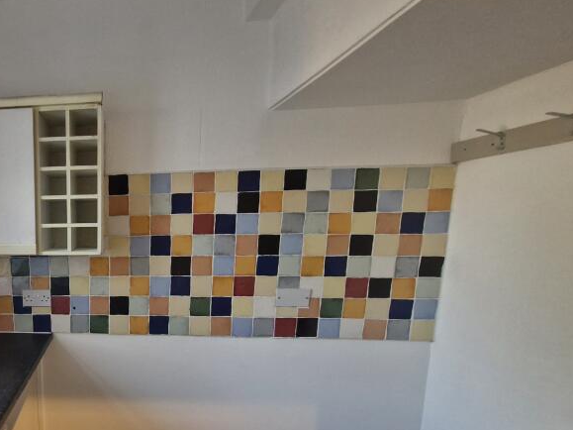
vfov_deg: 57.3
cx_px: 70
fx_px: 381
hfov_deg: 63.3
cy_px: 294
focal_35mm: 23
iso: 160
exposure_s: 1/50
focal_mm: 1.74
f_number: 2.2
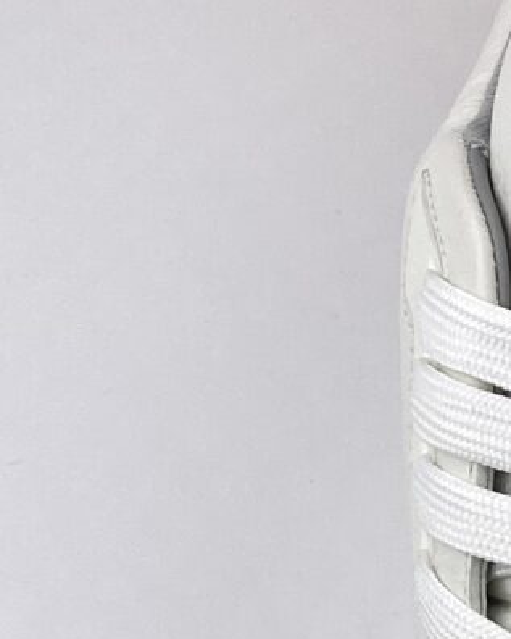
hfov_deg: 8.2
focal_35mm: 164
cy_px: 400
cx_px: 1470
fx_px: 3099
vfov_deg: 11.8
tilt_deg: -63.2
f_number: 1.8
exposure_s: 1/1898
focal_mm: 4.25
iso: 32
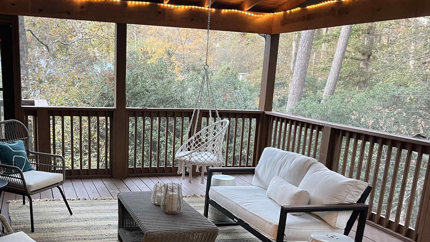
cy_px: 177
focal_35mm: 37
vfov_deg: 31.5
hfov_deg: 53.2
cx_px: 152
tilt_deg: -13.5
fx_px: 422
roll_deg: -1.8
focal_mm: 5.1
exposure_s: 1/60
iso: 320
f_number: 1.6
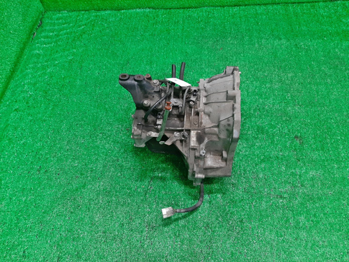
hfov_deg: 67.3
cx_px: 174
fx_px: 262
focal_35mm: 26
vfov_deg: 53.1
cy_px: 131
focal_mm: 3.93
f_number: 1.7
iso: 141
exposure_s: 1/50
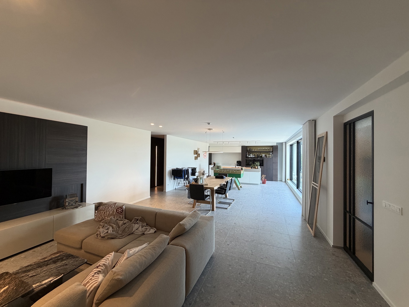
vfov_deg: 85.7
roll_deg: +0.0
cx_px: 204
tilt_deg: +1.5
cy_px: 154
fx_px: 165
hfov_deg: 102.1
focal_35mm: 14
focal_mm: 2.22
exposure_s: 1/100
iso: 200
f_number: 2.2
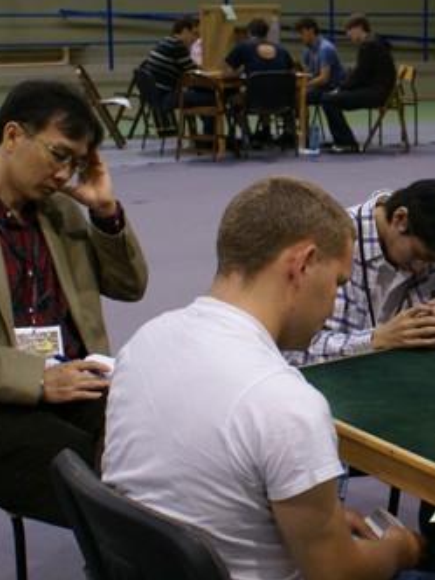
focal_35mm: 73
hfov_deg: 18.9
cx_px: 543
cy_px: 264
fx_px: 1223
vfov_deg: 26.7
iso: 400
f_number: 5.6
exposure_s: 1/30
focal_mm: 24
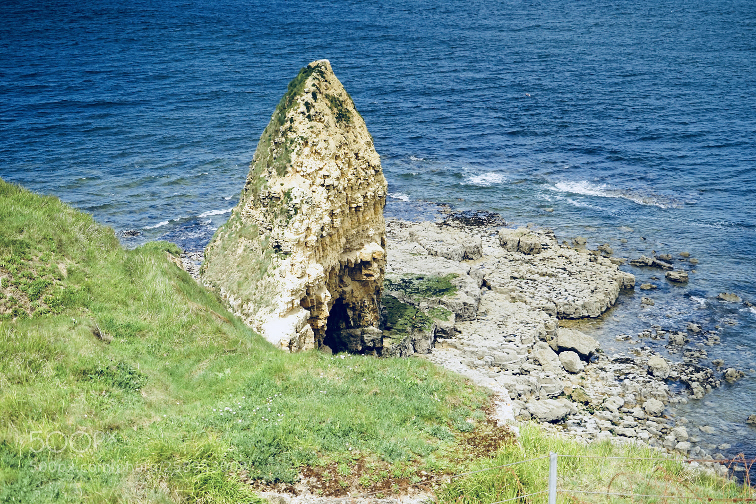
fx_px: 1323
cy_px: 252
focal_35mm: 63
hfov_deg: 31.9
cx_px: 378
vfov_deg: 21.6
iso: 2000
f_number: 5
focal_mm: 63
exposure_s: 1/8000
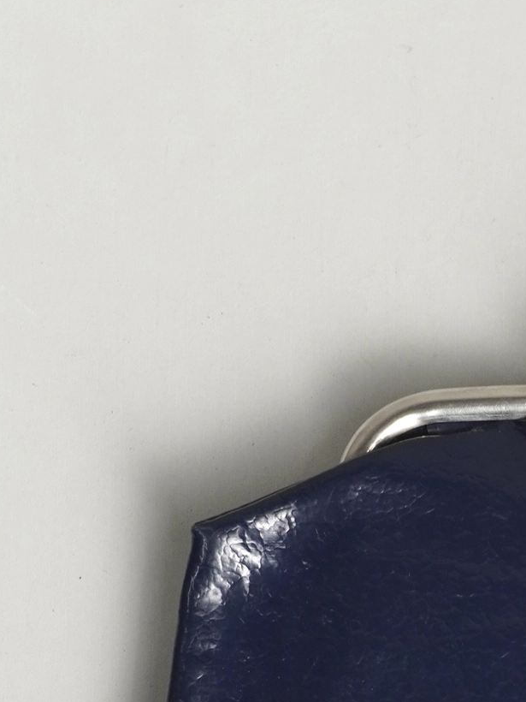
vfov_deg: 11.9
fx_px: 3282
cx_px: 797
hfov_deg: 8.9
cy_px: 843
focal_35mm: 162
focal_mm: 32
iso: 400
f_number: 5
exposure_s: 1/60
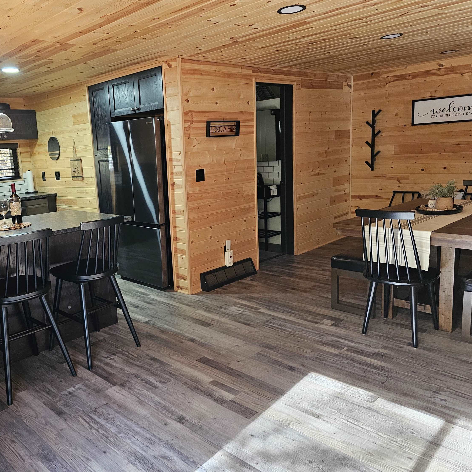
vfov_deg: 57.3
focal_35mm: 28
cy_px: 229
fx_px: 432
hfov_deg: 56.2
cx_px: 160
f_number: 1.7
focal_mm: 6.3
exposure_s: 1/120
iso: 800
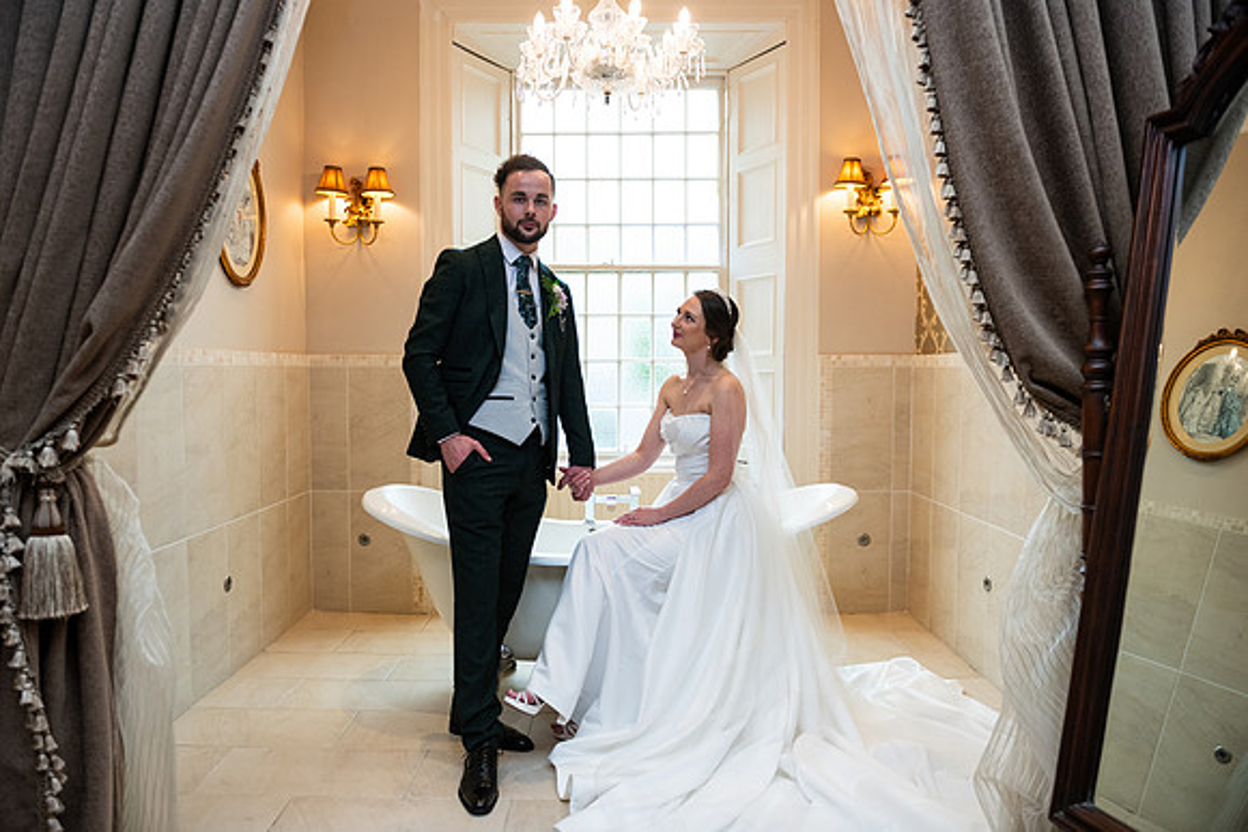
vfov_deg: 52.5
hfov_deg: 72.9
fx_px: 845
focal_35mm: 24
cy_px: 416
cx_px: 624
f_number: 3.5
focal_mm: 24
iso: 640
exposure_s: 1/160
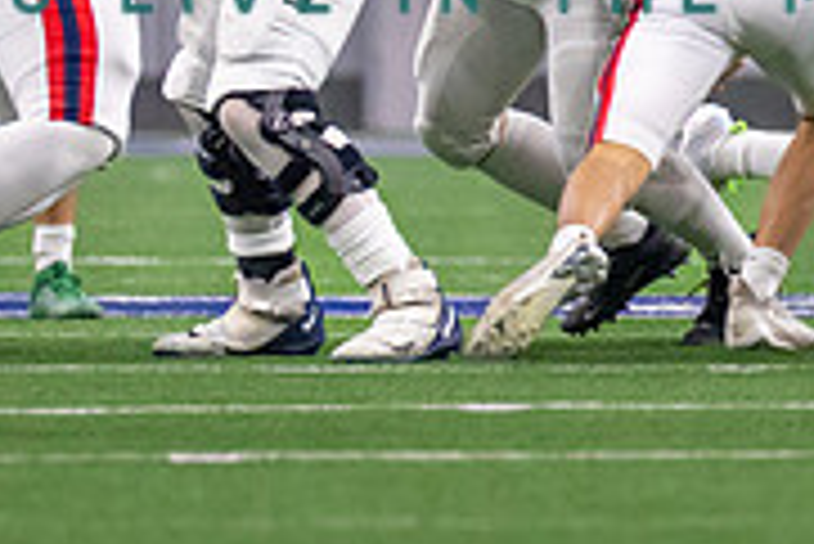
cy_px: -239
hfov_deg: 1.7
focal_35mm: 1244
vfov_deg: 1.1
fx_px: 28150
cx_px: 901
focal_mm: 200
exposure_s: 1/1000
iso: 2000
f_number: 2.8
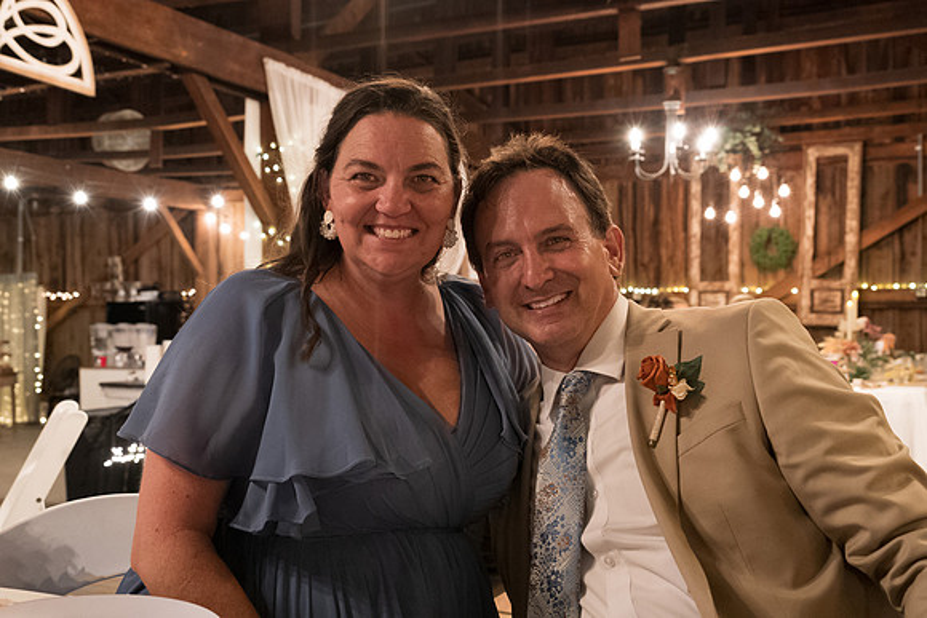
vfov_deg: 35.1
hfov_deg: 50.7
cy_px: 309
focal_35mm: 38
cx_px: 464
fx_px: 979
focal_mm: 38
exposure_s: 1/40
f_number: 6.3
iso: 6400
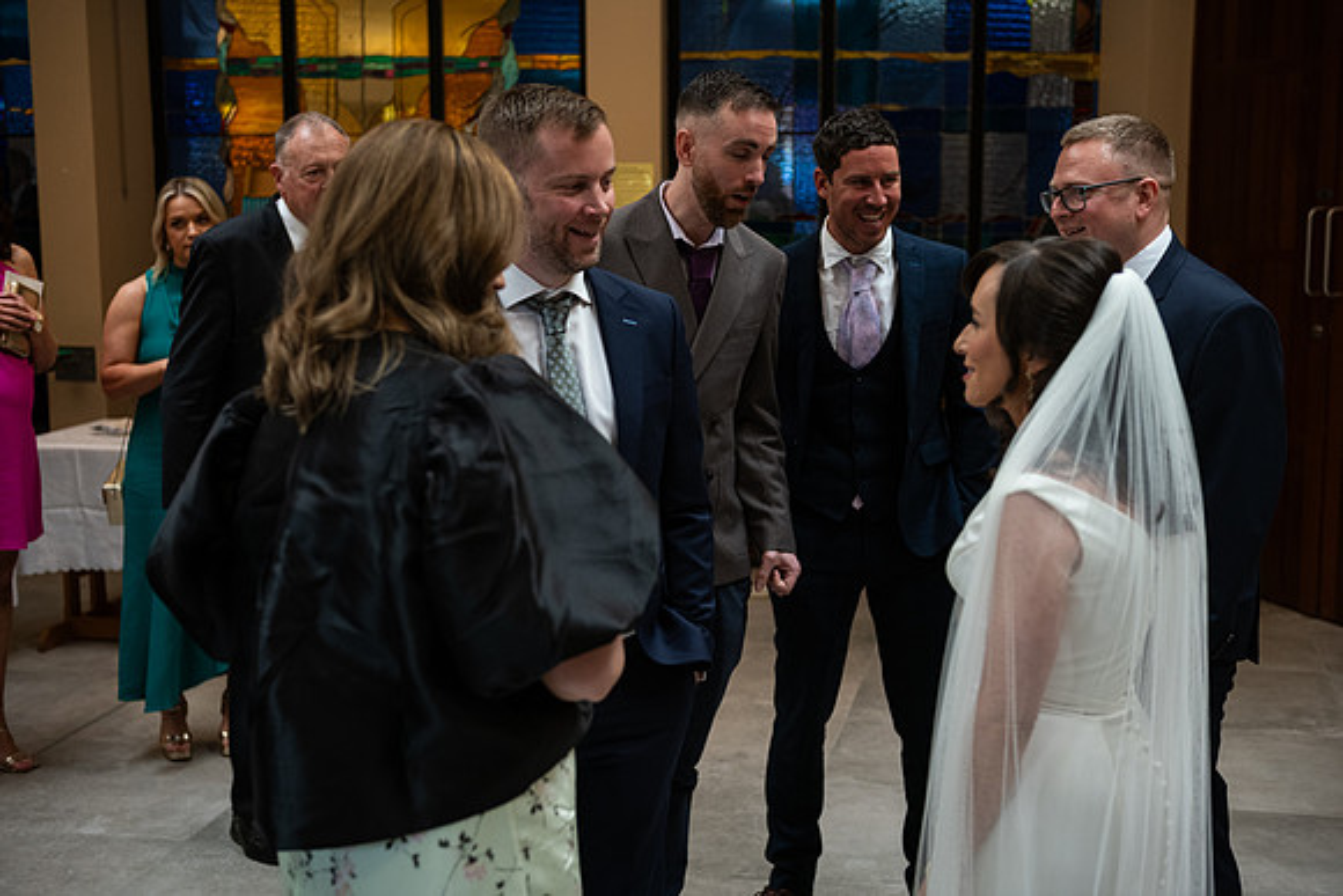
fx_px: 1866
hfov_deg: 39.6
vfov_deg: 27.0
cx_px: 672
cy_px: 448
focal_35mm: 50
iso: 800
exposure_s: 1/160
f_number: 3.5
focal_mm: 50
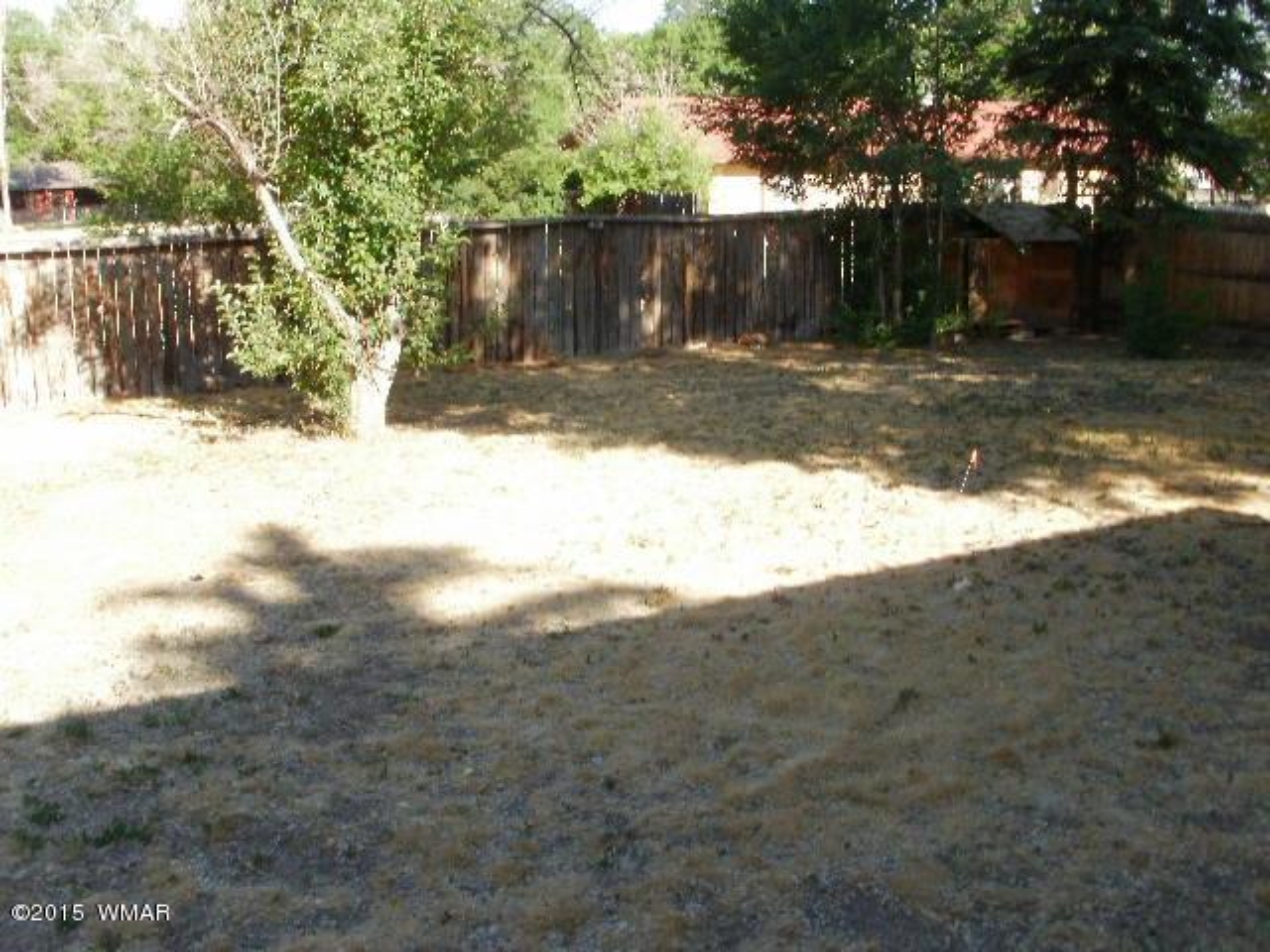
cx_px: 635
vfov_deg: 39.7
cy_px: 476
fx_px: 1321
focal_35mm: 36
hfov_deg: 51.4
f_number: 5.6
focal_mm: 6.3
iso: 100
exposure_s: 1/100
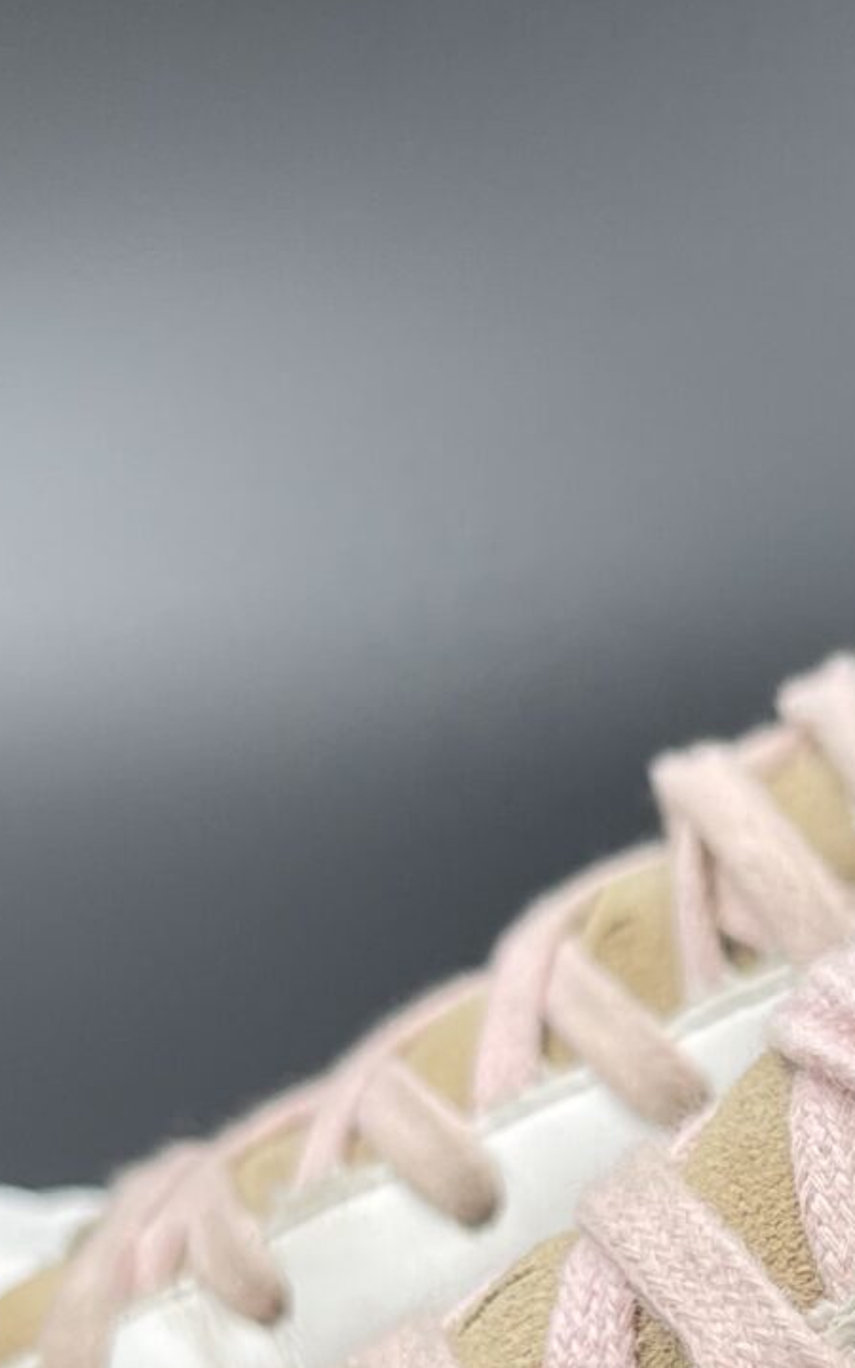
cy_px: 1512
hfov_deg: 13.1
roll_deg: +1.7
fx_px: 3654
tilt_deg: -26.8
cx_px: 914
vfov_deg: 20.2
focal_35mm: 98
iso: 32
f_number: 1.6
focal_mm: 5.1
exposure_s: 1/204
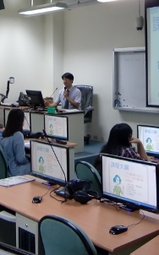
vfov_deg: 31.8
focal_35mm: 63
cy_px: 58
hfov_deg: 20.6
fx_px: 438
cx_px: 84
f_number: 2.6
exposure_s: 1/60
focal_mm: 4.9
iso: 250
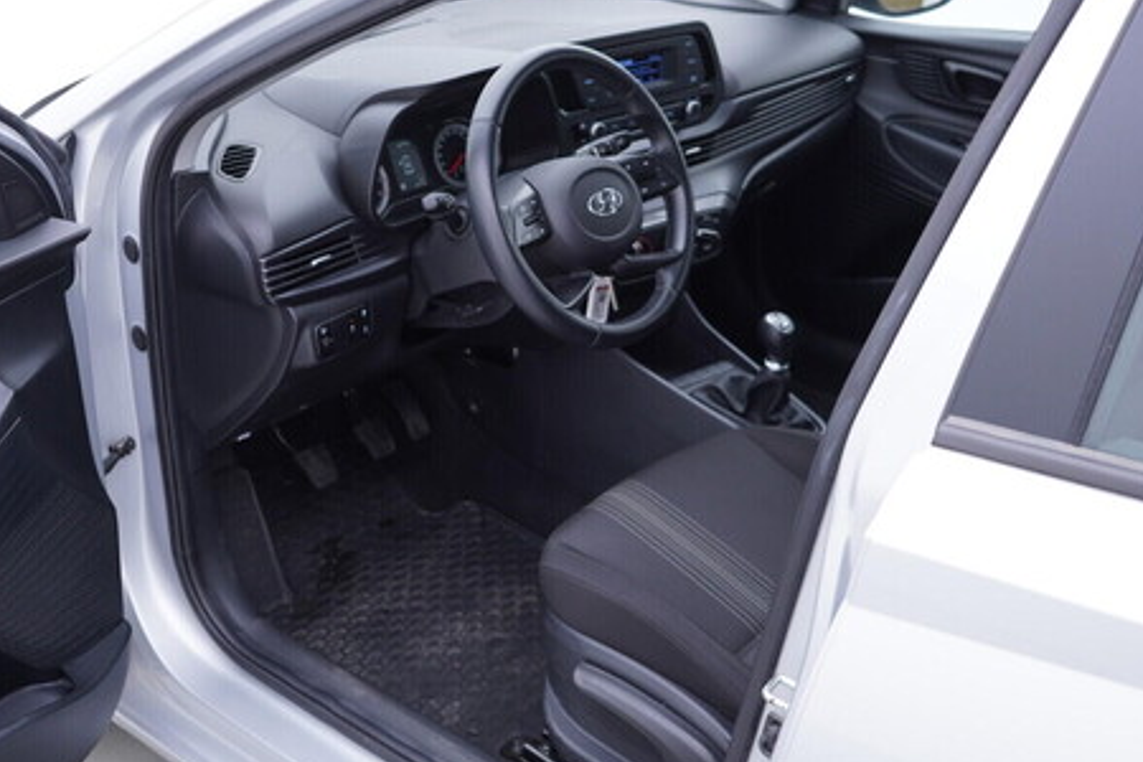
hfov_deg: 44.5
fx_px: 1397
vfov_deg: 30.5
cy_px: 347
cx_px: 551
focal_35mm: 44
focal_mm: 24
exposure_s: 1/40
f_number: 2.8
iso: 125
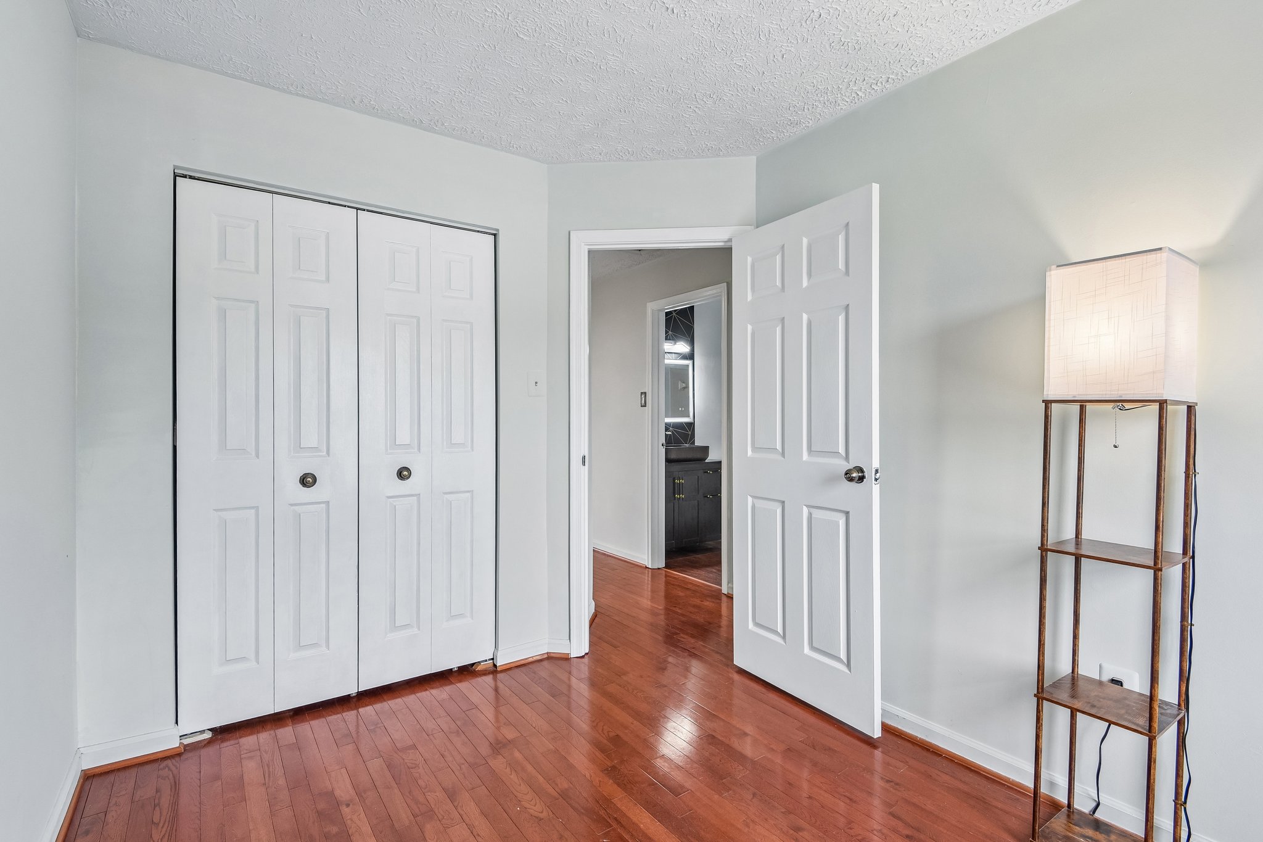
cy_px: 421
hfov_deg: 96.7
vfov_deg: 73.7
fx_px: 561
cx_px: 632
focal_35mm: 16
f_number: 8
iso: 400
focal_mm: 16
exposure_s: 1/40
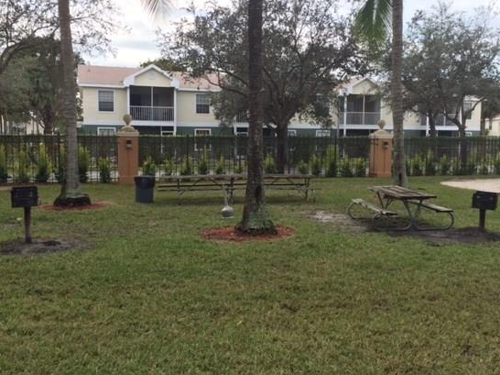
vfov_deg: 41.8
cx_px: 243
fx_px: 491
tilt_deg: -5.9
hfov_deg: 54.0
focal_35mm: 34
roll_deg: -0.7
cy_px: 182
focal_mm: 4.15
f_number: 2.2
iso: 32
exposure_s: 1/775
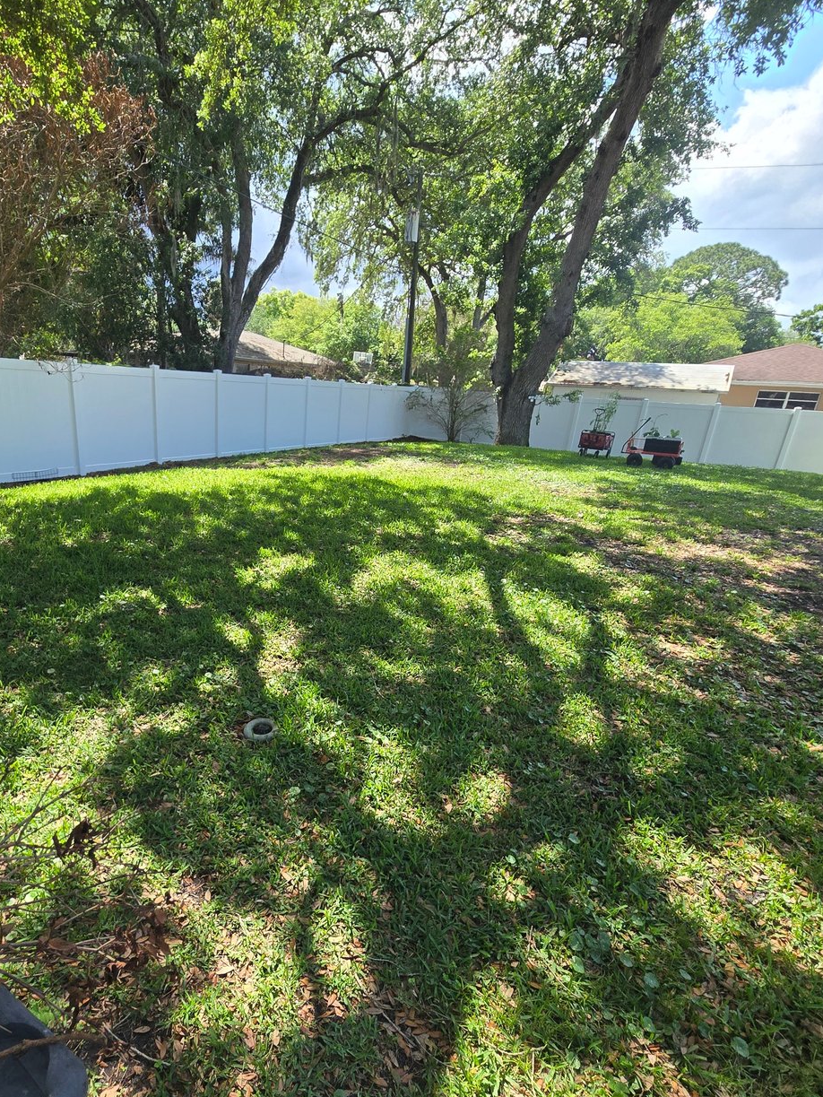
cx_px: 290
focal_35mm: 17
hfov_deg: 73.0
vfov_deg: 90.5
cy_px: 622
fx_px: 539
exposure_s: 1/688
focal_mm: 2.2
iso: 50
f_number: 2.2
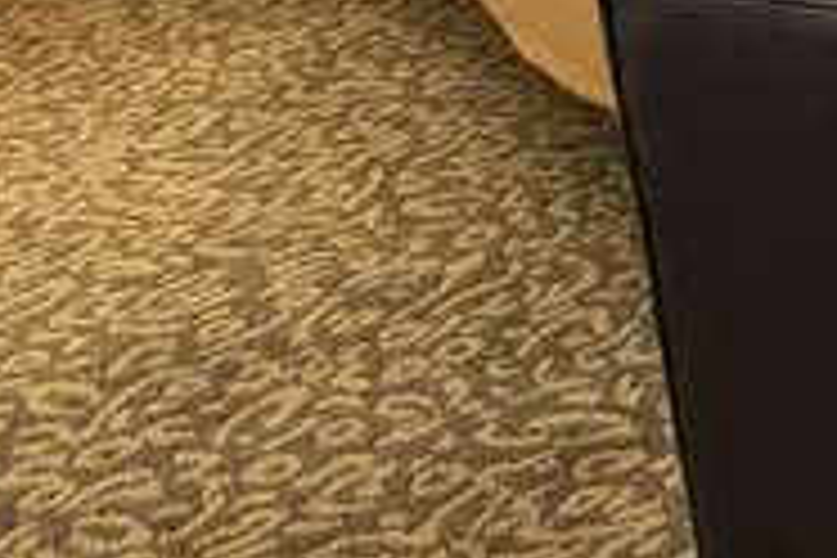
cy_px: -891
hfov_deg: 15.0
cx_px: 1955
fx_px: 2046
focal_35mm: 88
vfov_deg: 11.8
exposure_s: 1/5
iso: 320
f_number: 11
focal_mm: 16
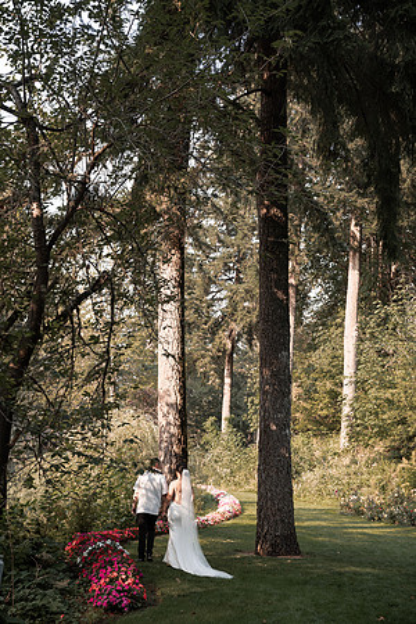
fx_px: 797
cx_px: 208
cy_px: 312
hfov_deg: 29.2
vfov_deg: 42.7
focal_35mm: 46
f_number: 3.5
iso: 200
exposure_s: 1/400
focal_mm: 46
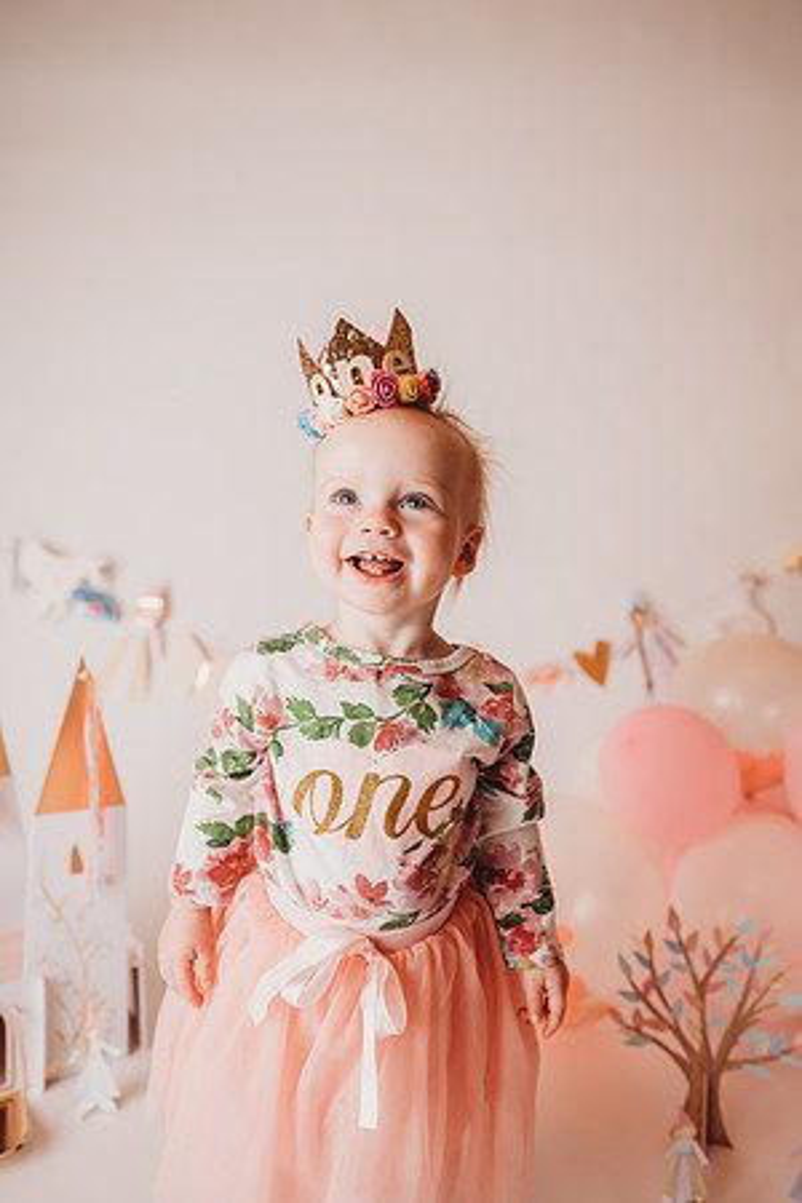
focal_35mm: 24
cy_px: 602
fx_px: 802
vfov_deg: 73.7
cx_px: 401
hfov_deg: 53.1
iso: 100
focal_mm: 24
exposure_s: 1/160
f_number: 2.8
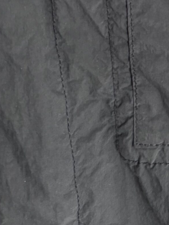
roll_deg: +0.5
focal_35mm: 78
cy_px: -79
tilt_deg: -16.0
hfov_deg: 17.2
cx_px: 248
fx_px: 508
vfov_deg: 22.1
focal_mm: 6.76
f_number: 1.78
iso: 500
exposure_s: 1/60
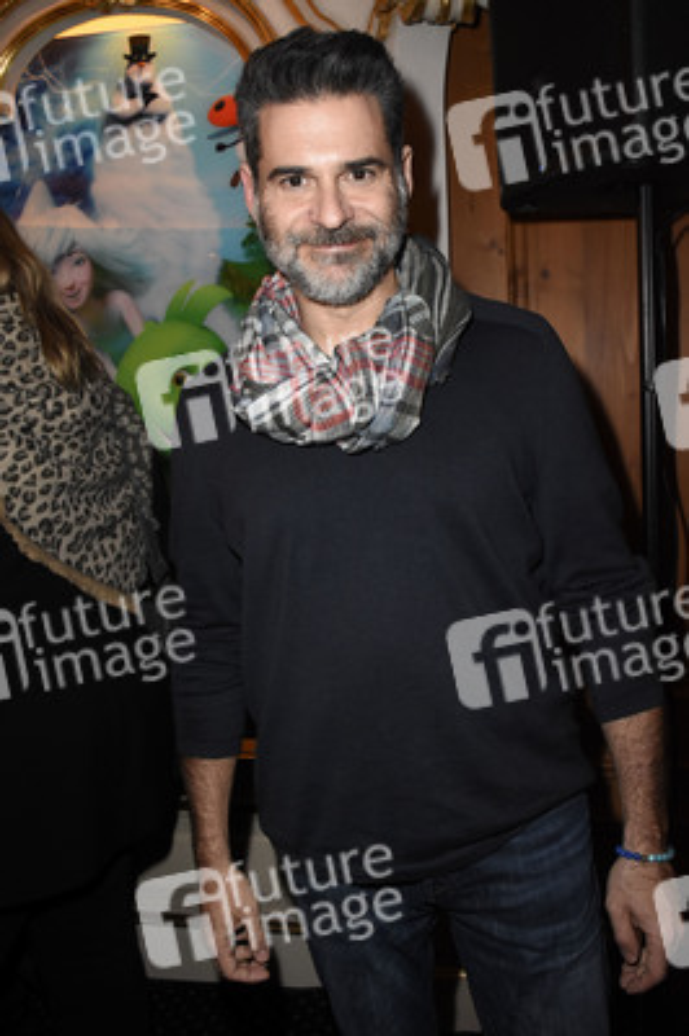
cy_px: 518
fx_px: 949
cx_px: 344
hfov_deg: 39.9
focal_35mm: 33
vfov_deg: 57.3
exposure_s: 1/125
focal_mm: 22
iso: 1600
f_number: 5.6
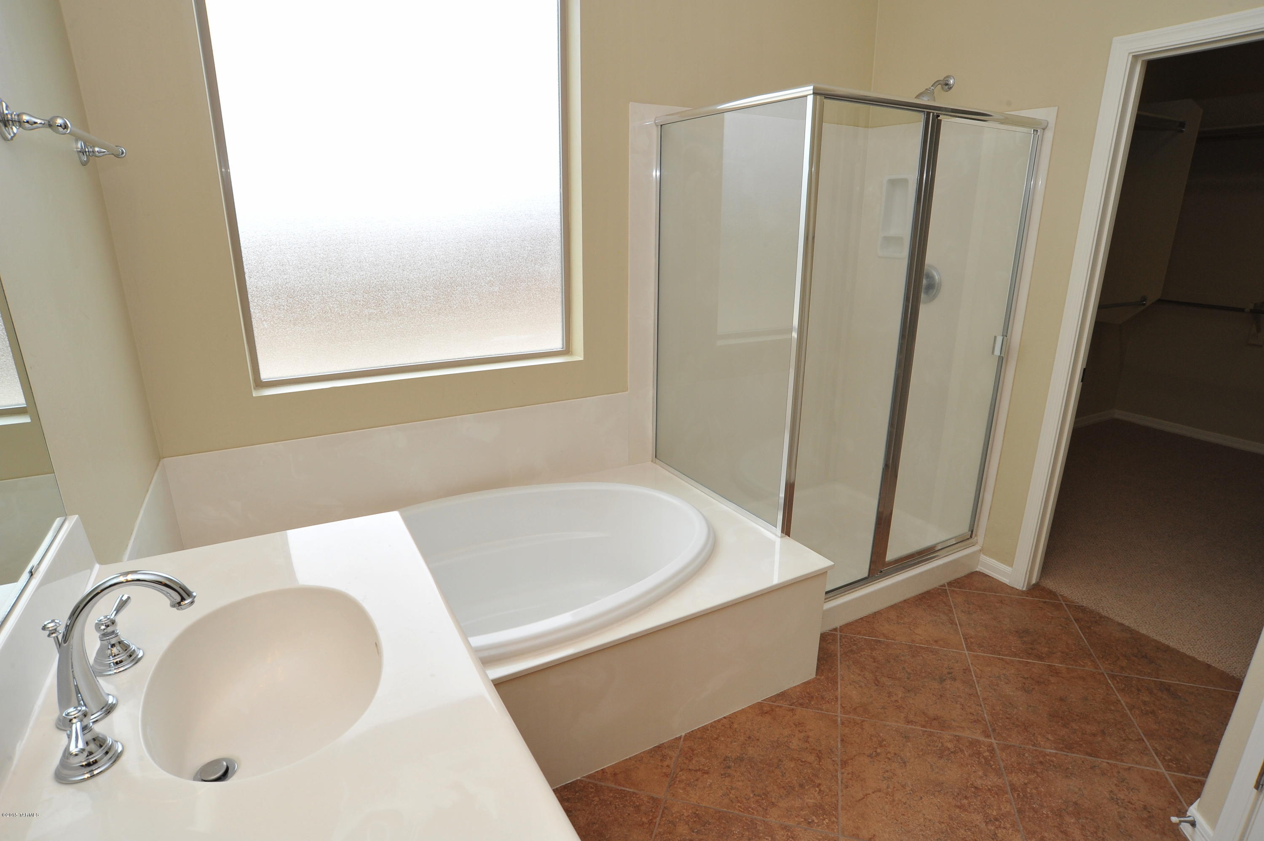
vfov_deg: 61.9
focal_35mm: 20
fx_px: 702
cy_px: 420
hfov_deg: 84.0
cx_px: 632
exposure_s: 1/50
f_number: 14
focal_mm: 20
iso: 1000
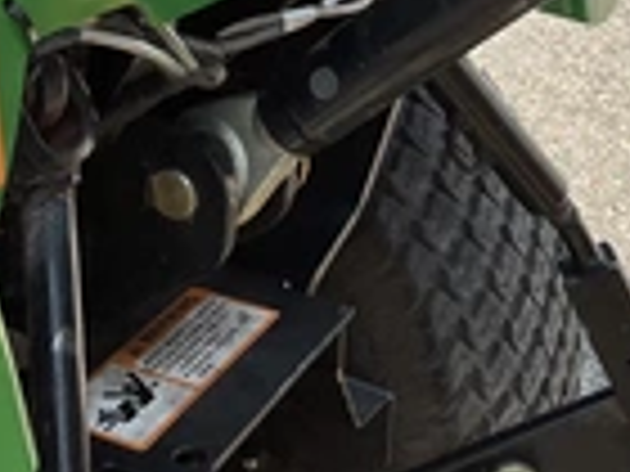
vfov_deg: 17.3
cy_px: -27
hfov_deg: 23.6
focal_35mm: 83
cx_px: 338
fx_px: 1511
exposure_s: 1/855
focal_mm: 3
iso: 25
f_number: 1.8
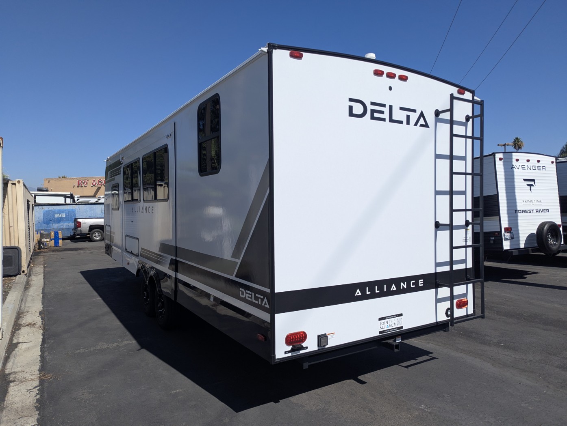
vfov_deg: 56.9
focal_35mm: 24
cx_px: 284
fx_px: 394
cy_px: 213
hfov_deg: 71.5
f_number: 1.85
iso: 70
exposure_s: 1/4184
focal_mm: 6.81
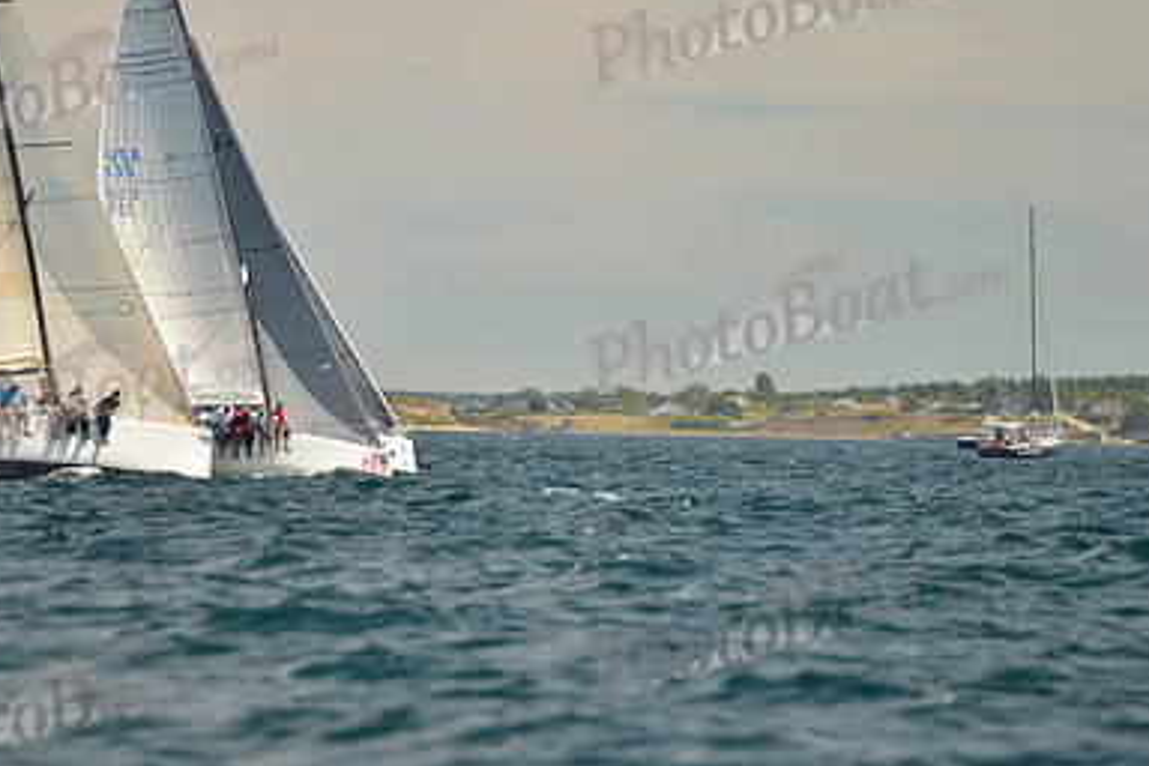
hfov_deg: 6.8
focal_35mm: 302
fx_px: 9638
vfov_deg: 4.5
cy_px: 205
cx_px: 437
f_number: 3.2
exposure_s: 1/1000
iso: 200
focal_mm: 200
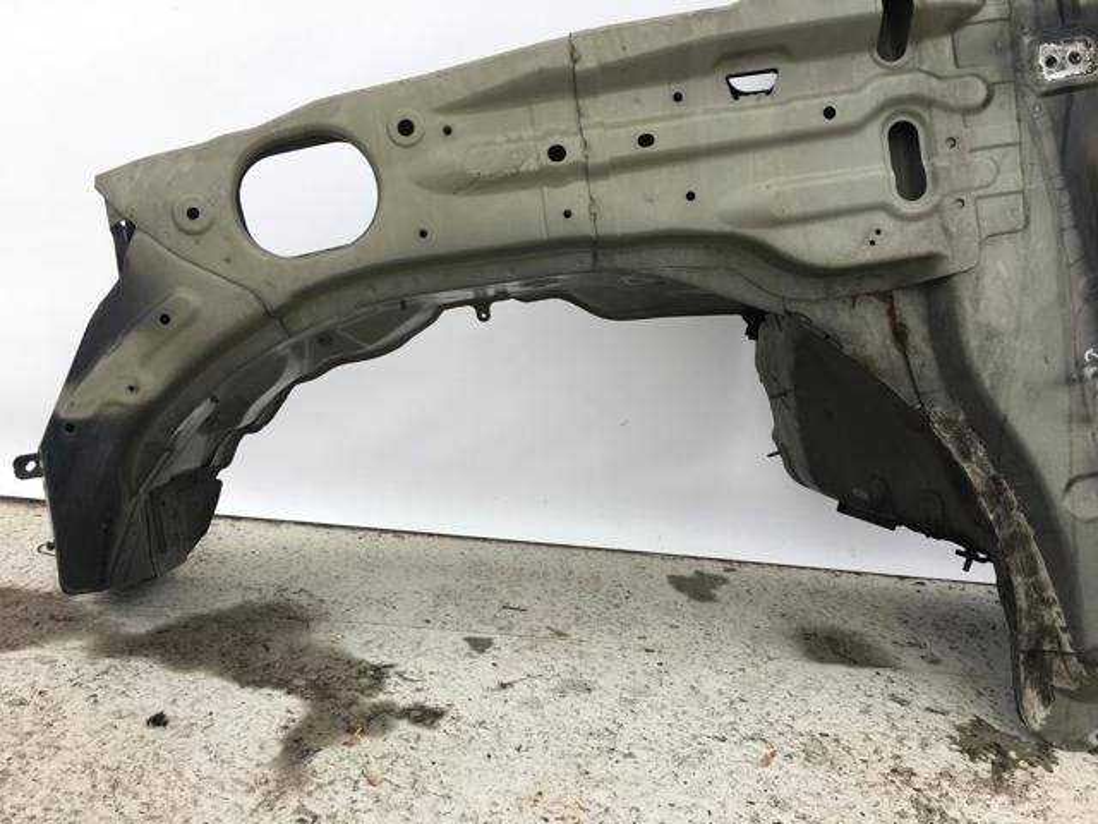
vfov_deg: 48.2
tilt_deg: -12.7
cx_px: 549
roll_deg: -4.5
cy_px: 412
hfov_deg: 61.7
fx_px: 920
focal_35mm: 29
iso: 25
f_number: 2.2
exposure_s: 1/100
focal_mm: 4.15
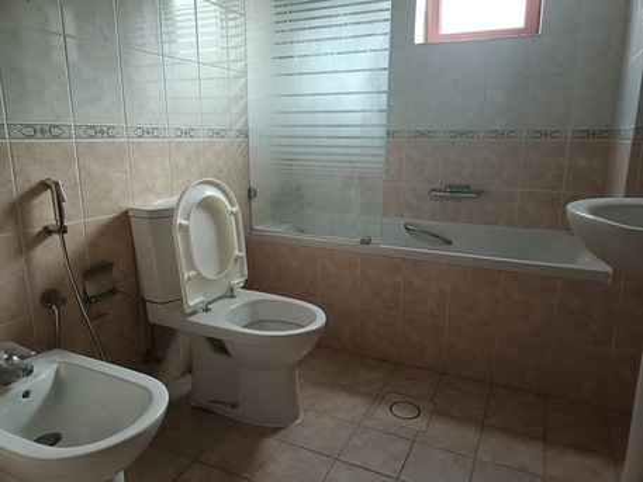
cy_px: 241
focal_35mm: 25
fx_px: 465
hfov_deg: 69.4
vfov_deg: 54.9
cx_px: 322
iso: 2216
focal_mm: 4.7
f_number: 1.7
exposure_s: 1/99.9
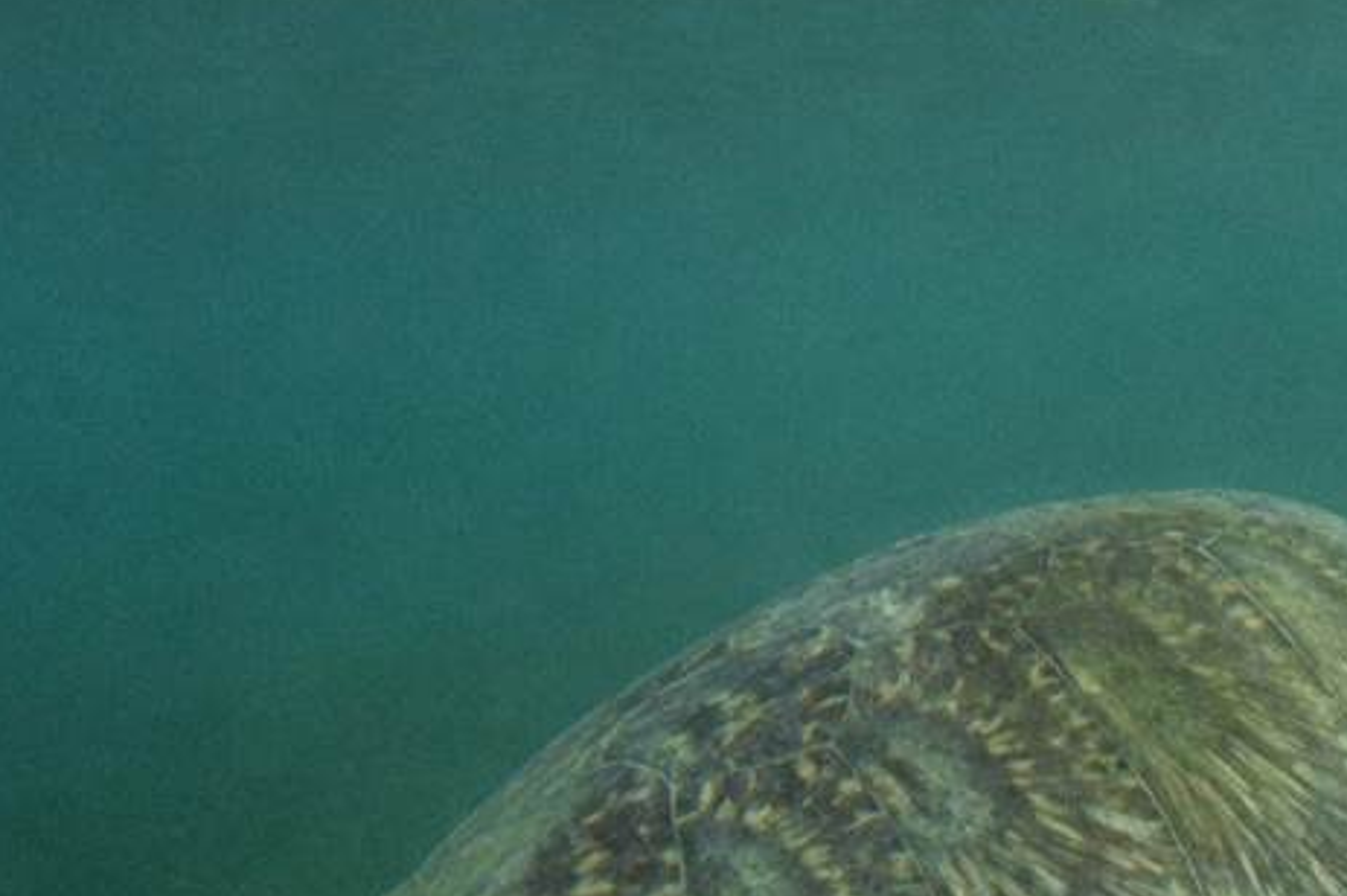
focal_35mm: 177
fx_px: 6618
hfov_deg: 11.4
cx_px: 1501
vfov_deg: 7.7
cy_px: 1078
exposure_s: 1/1000
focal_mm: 64
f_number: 4
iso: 400
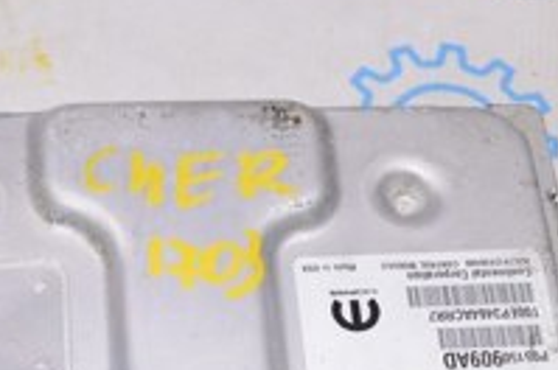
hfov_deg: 23.3
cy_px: 422
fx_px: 1346
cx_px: 199
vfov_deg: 15.2
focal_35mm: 87
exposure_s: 1/200
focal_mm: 18
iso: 1600
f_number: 8
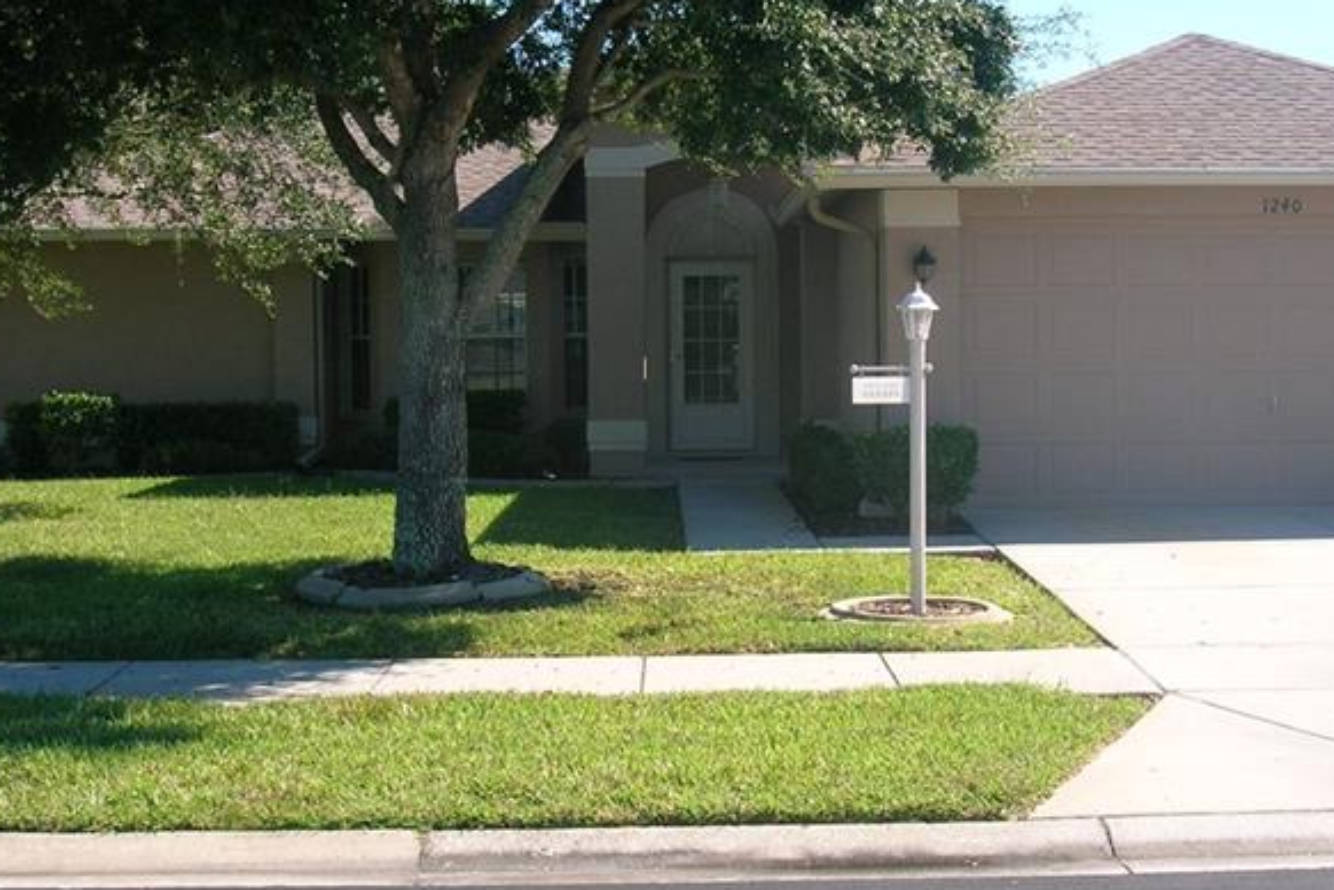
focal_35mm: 60
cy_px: 461
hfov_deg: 33.3
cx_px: 779
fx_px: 2223
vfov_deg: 22.6
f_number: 5.2
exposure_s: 1/160
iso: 50
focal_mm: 7
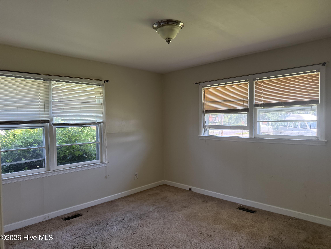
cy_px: 124
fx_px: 229
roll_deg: +1.1
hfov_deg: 71.6
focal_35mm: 24
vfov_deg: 56.8
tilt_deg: -1.1
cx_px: 166
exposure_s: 1/197
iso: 200
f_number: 1.78
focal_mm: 6.76
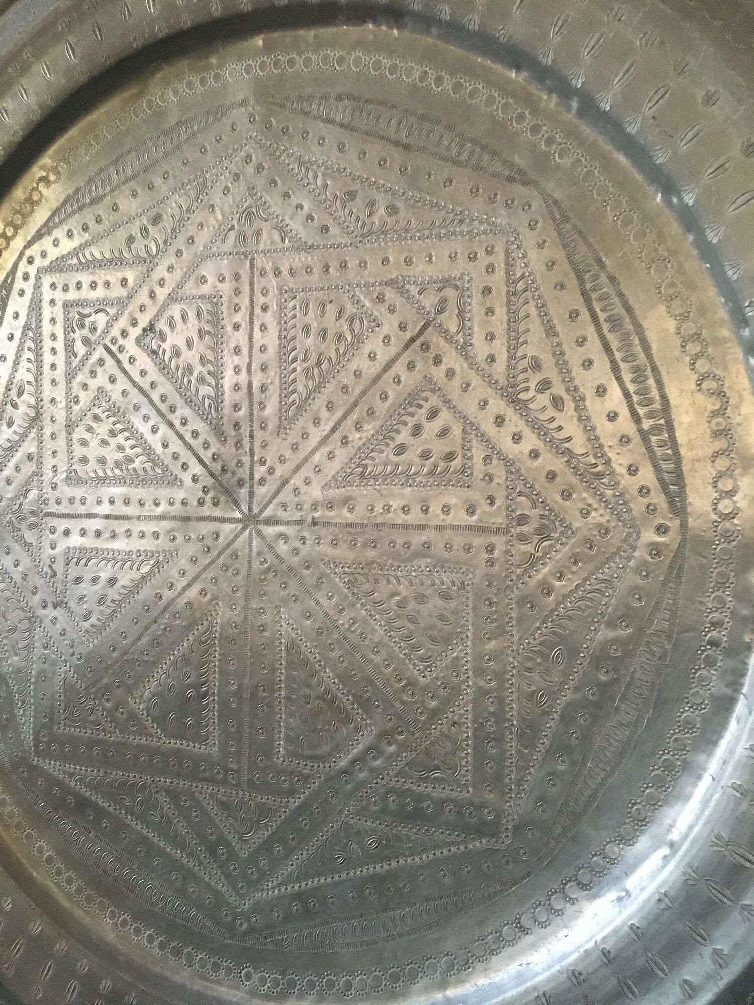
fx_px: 842
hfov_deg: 48.2
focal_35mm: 29
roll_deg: -7.8
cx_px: 377
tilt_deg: -10.5
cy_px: 502
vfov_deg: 61.7
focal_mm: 4.15
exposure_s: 1/25
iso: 200
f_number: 2.2
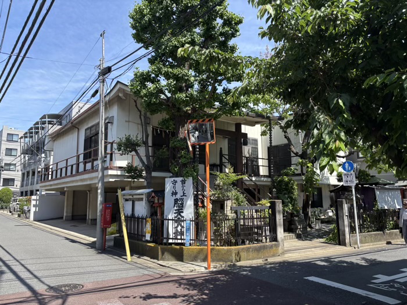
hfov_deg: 67.3
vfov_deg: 53.1
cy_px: 152
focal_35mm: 26
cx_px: 204
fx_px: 306
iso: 50
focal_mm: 5.96
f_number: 1.6
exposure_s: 1/1399
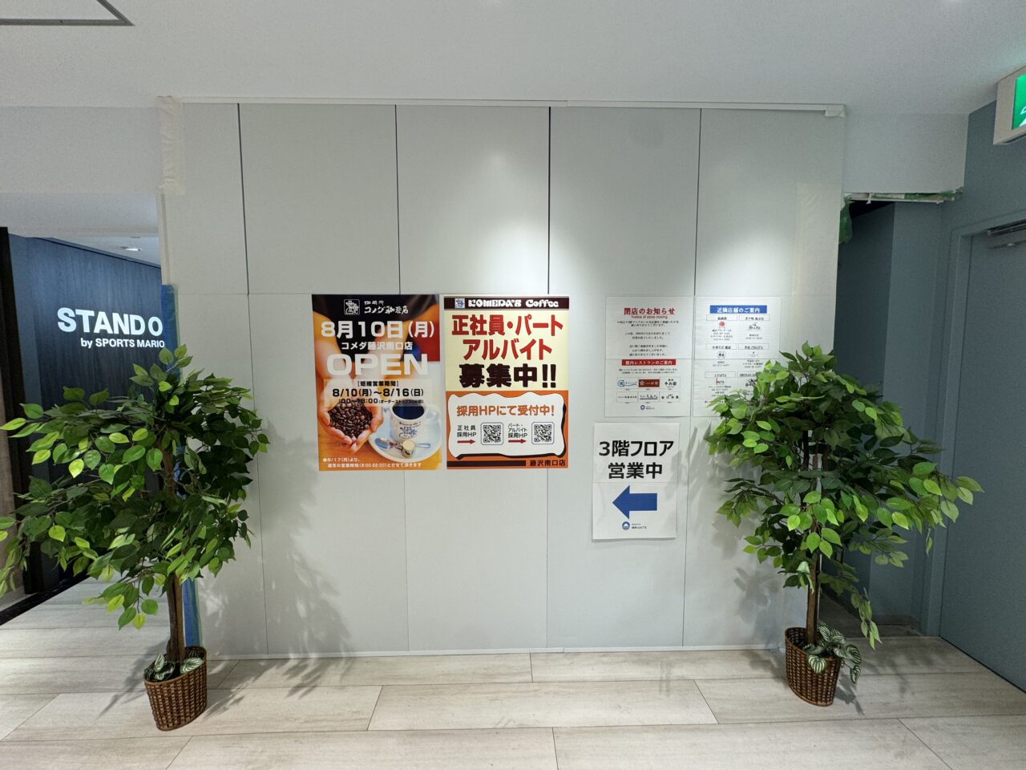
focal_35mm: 14
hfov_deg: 102.1
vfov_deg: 85.7
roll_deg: +0.5
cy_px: 385
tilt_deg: -1.8
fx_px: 415
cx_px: 513
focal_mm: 2.22
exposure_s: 1/100
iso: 64
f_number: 2.2
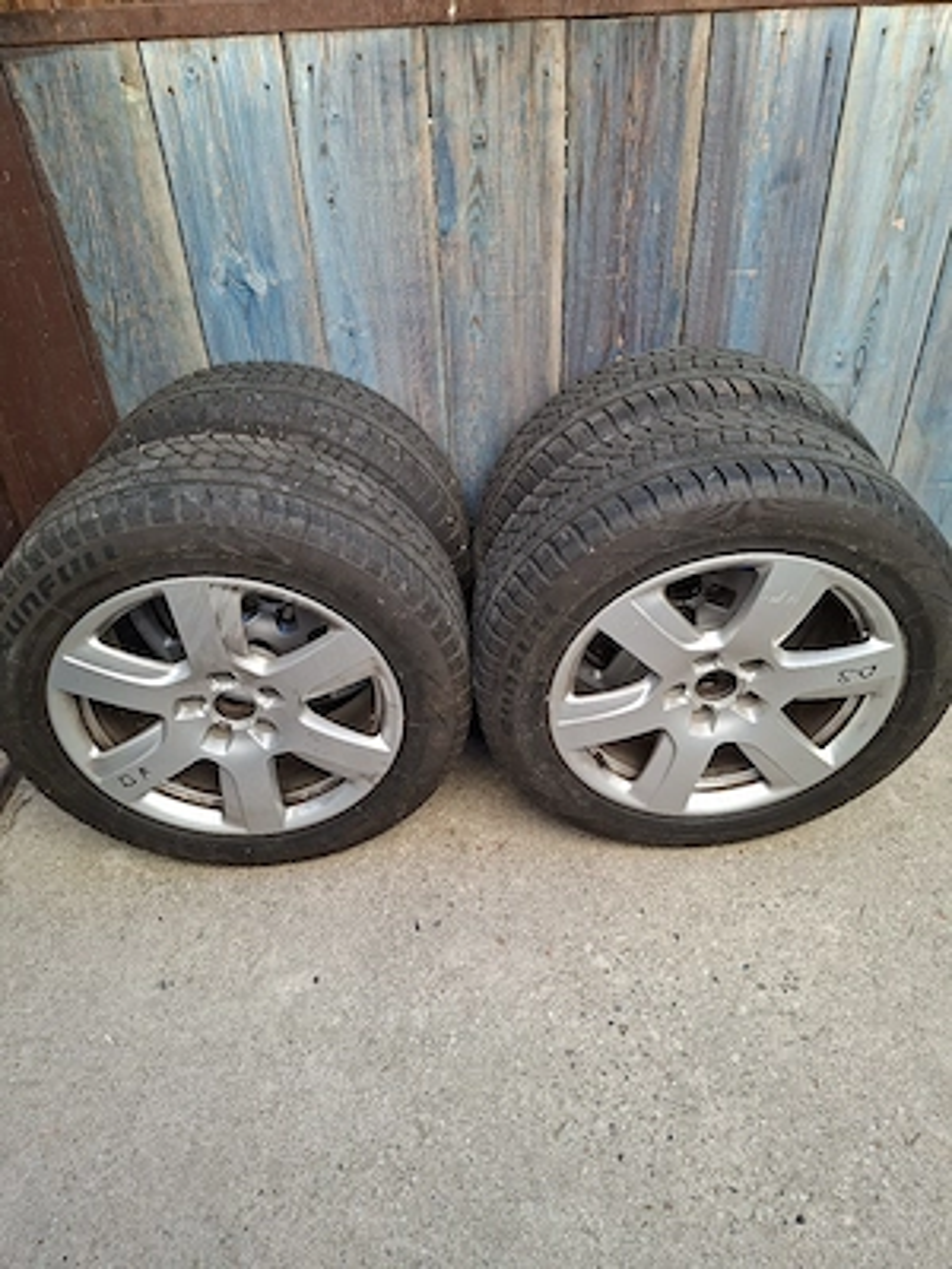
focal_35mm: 23
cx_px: 476
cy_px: 634
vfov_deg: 73.9
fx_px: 843
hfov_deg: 58.9
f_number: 1.8
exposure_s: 1/120
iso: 80
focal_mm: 5.54
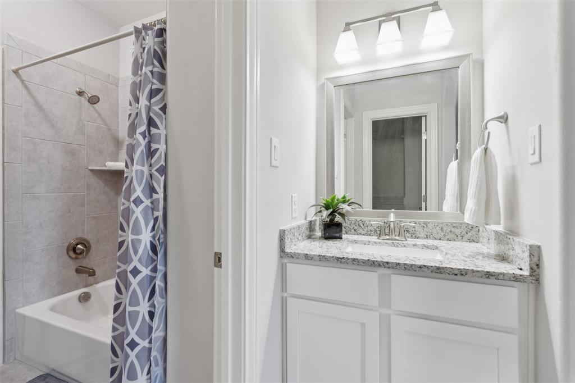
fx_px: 255
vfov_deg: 73.7
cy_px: 192
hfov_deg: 96.8
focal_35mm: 16
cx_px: 288
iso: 200
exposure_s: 1/13
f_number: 5.6
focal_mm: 16
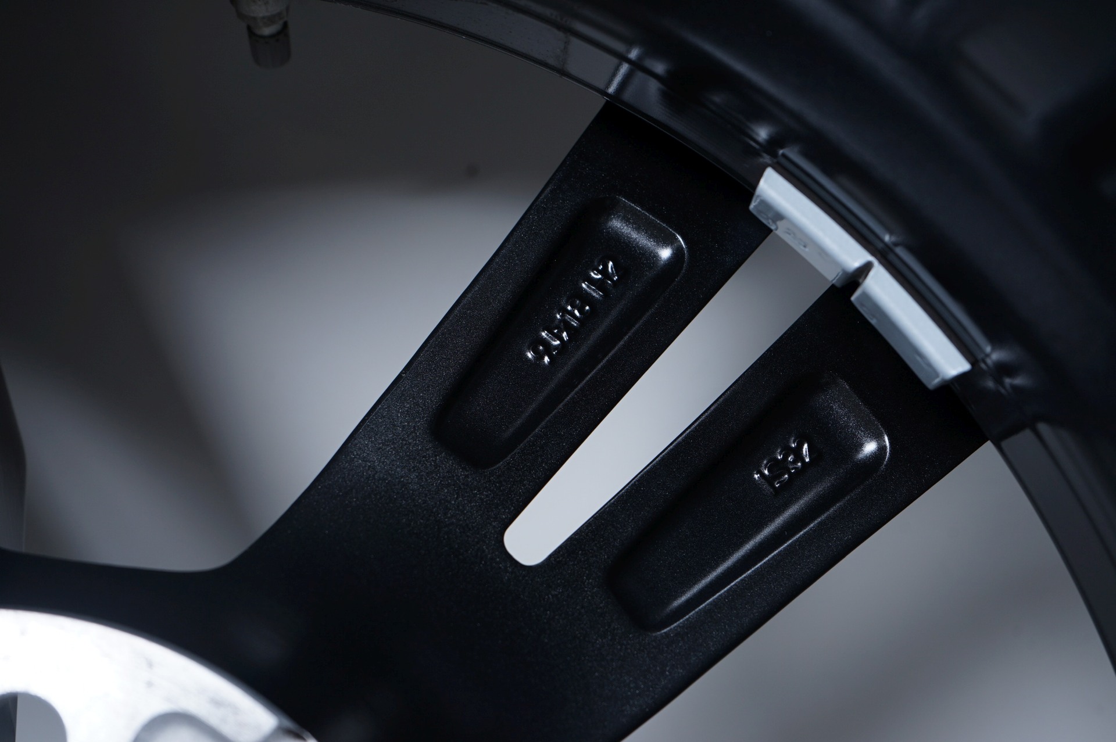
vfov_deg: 29.2
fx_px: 1425
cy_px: 371
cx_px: 558
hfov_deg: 42.8
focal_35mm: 46
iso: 250
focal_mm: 46
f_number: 7.1
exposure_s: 1/100
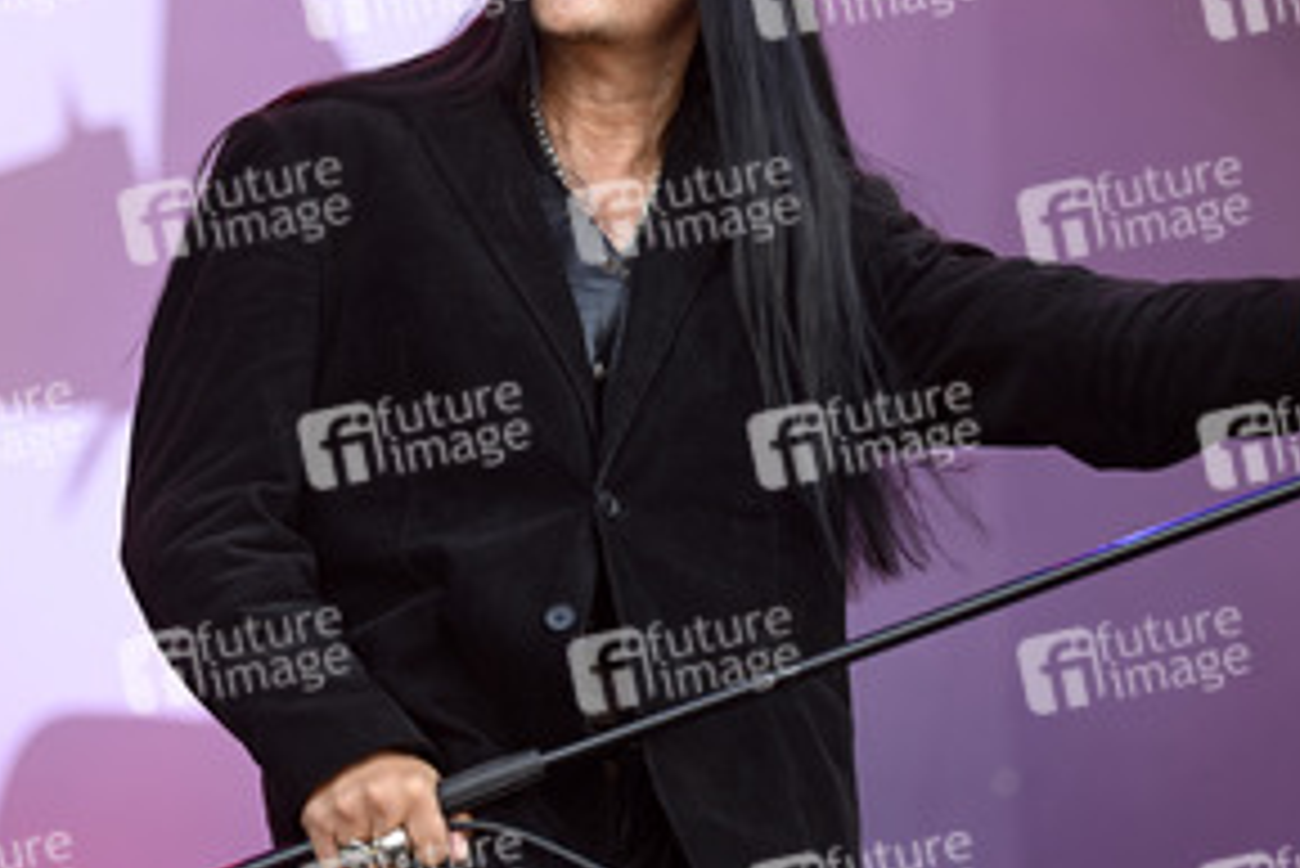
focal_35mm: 187
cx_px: 744
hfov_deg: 11.0
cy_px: 324
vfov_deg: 7.4
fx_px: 6756
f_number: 2.8
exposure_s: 1/400
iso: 320
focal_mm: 120
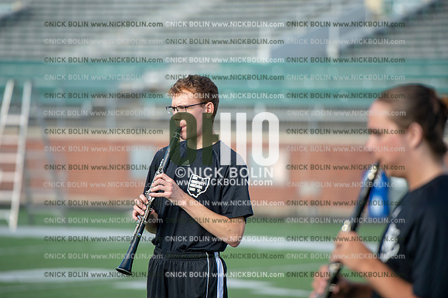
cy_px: 149
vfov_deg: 6.9
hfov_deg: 10.3
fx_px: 2487
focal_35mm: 200
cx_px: 224
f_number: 2.8
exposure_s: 1/1000
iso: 160
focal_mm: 200
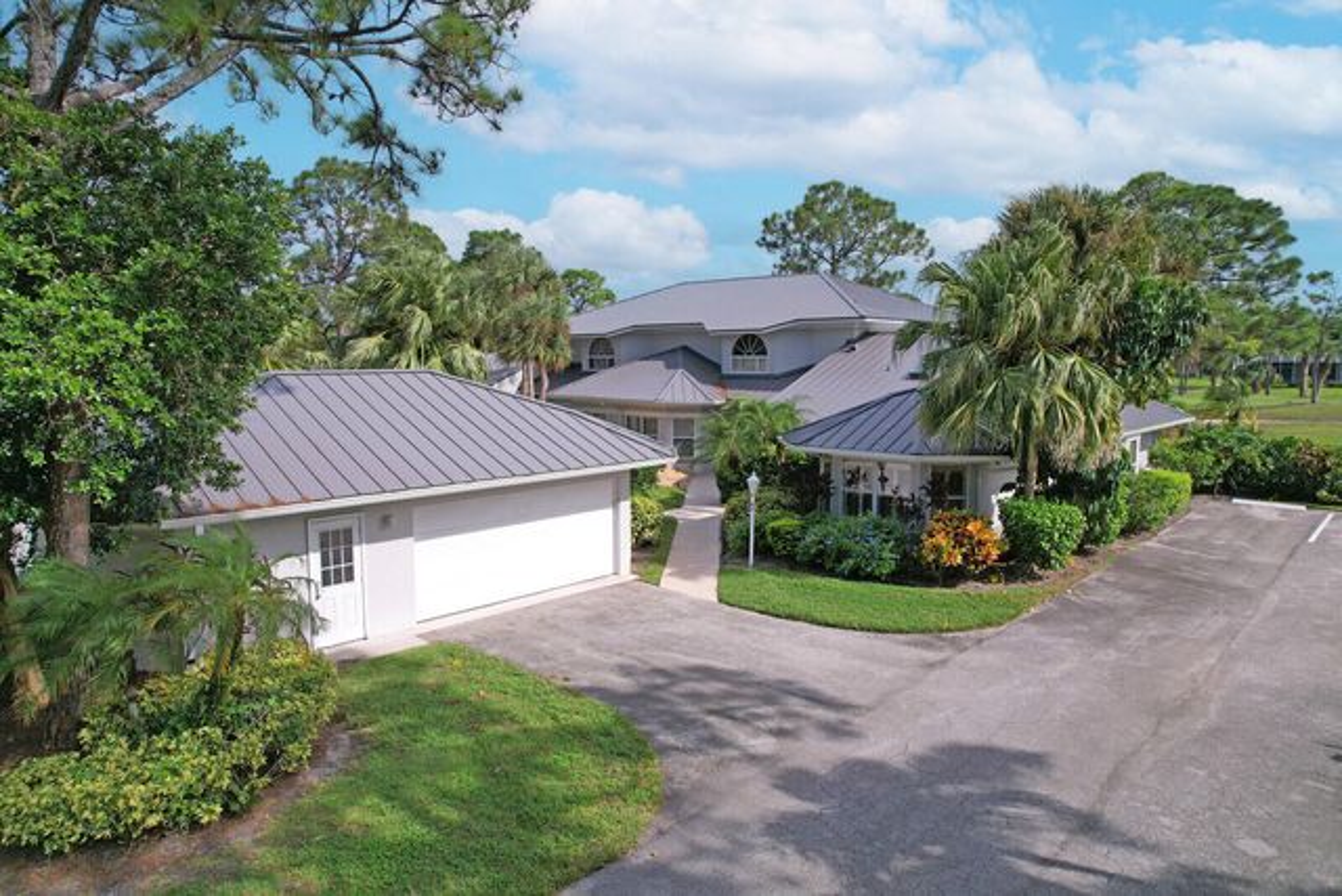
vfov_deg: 57.3
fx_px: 820
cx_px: 671
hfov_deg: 78.6
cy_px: 448
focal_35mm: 22
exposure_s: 1/2000
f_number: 2.8
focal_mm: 8.38
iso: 100
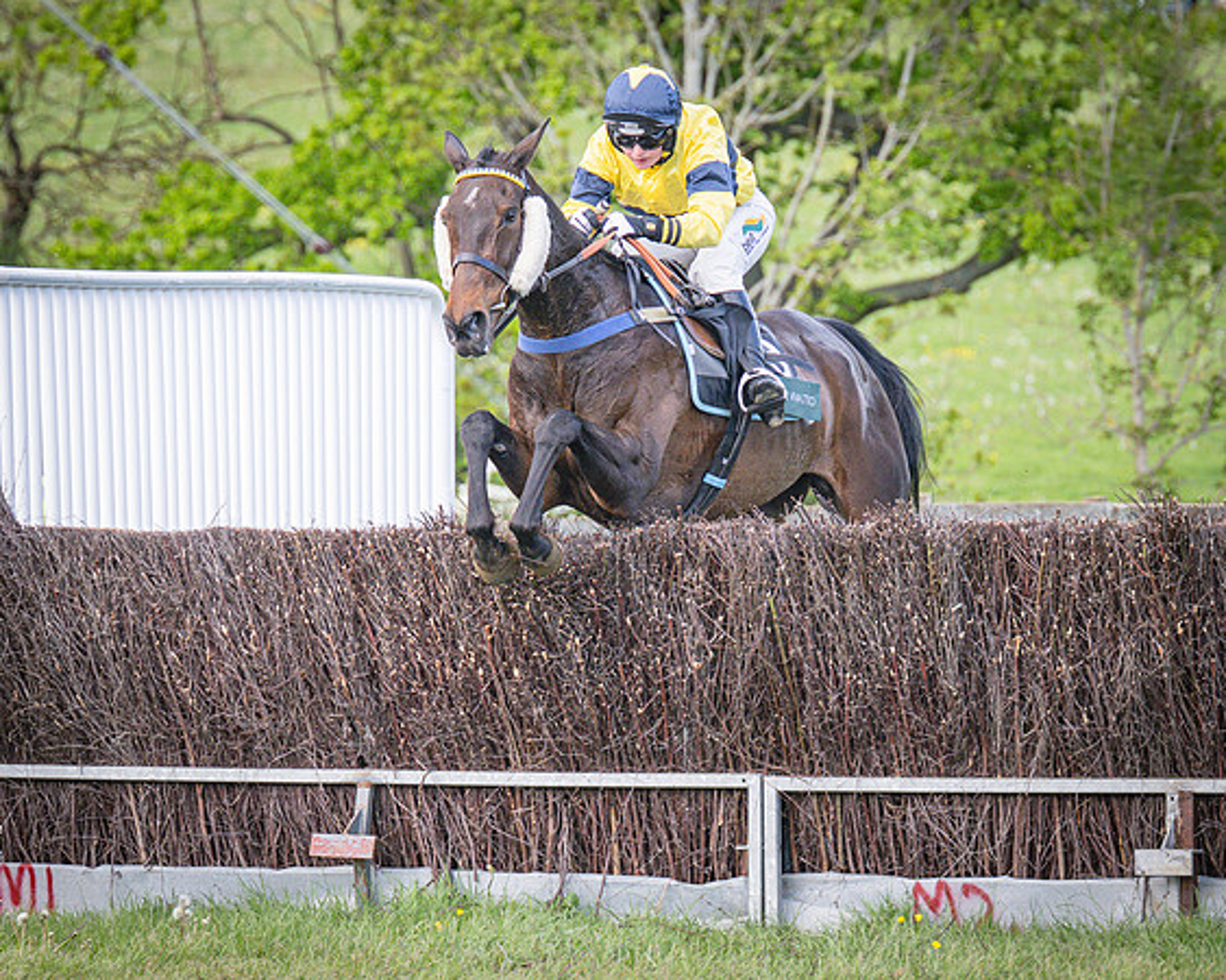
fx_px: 13084
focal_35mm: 361
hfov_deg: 5.4
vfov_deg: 4.3
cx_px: 668
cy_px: 357
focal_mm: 155
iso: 800
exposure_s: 1/1250
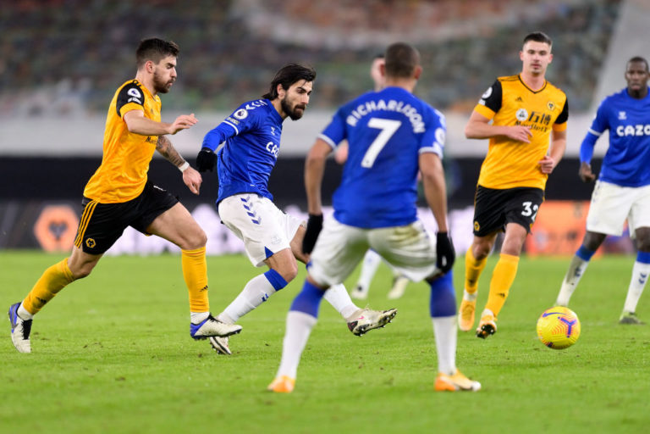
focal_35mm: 400
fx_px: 7222
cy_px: 217
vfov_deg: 3.4
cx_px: 325
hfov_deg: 5.2
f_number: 2.8
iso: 2000
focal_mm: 400
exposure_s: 1/1250
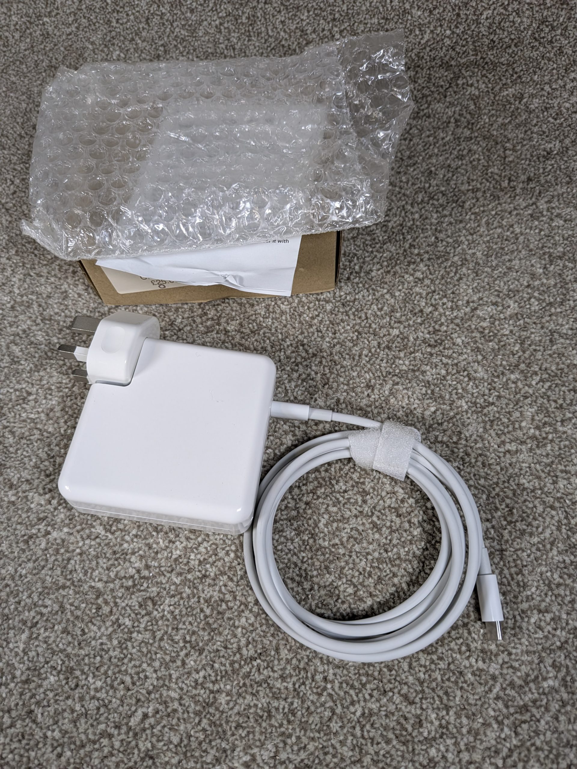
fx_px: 533
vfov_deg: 71.6
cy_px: 384
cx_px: 288
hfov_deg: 56.8
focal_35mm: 24
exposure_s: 1/120
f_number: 1.7
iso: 81
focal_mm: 4.53
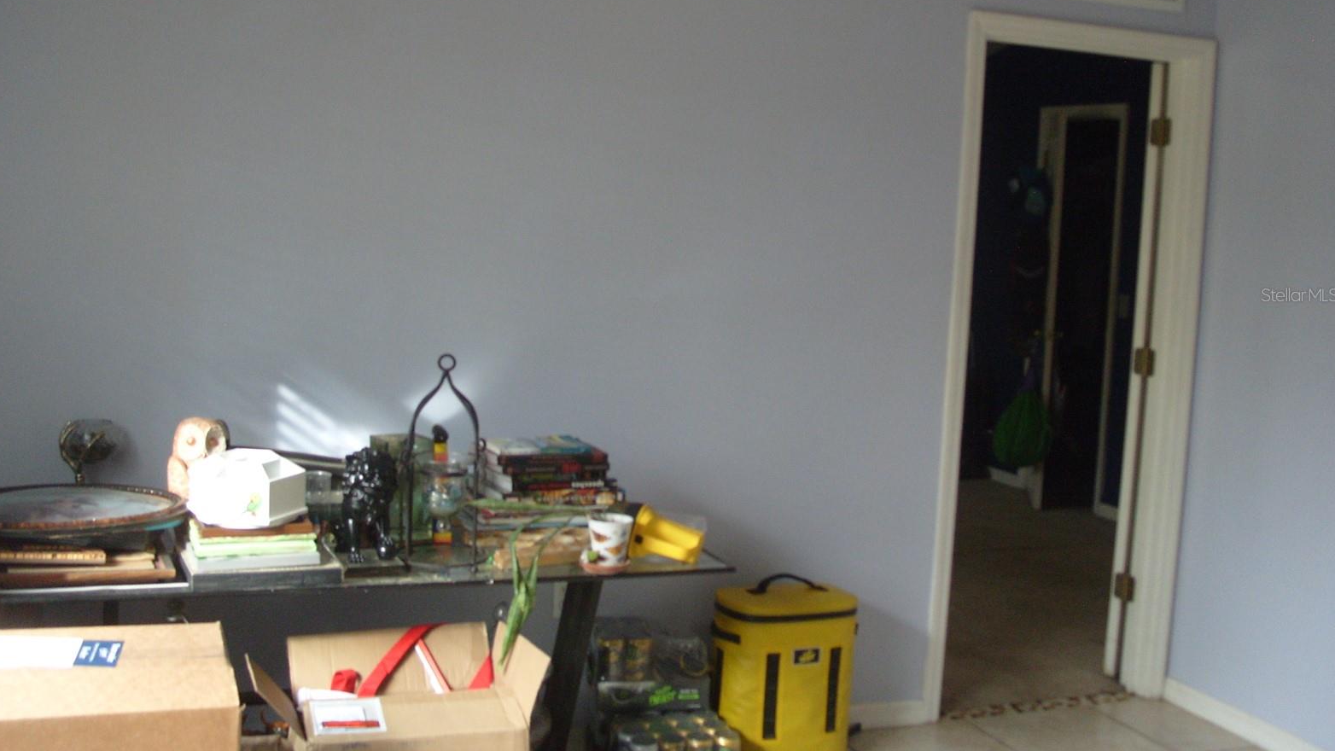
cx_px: 659
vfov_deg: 30.3
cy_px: 294
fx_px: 1381
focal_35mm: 39
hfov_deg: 51.6
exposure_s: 1/45
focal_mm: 7.8
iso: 200
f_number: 2.8
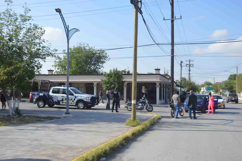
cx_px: 121
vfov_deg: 29.8
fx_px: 302
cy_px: 80
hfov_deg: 43.6
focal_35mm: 45
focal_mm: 30
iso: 100
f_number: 8
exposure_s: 1/250
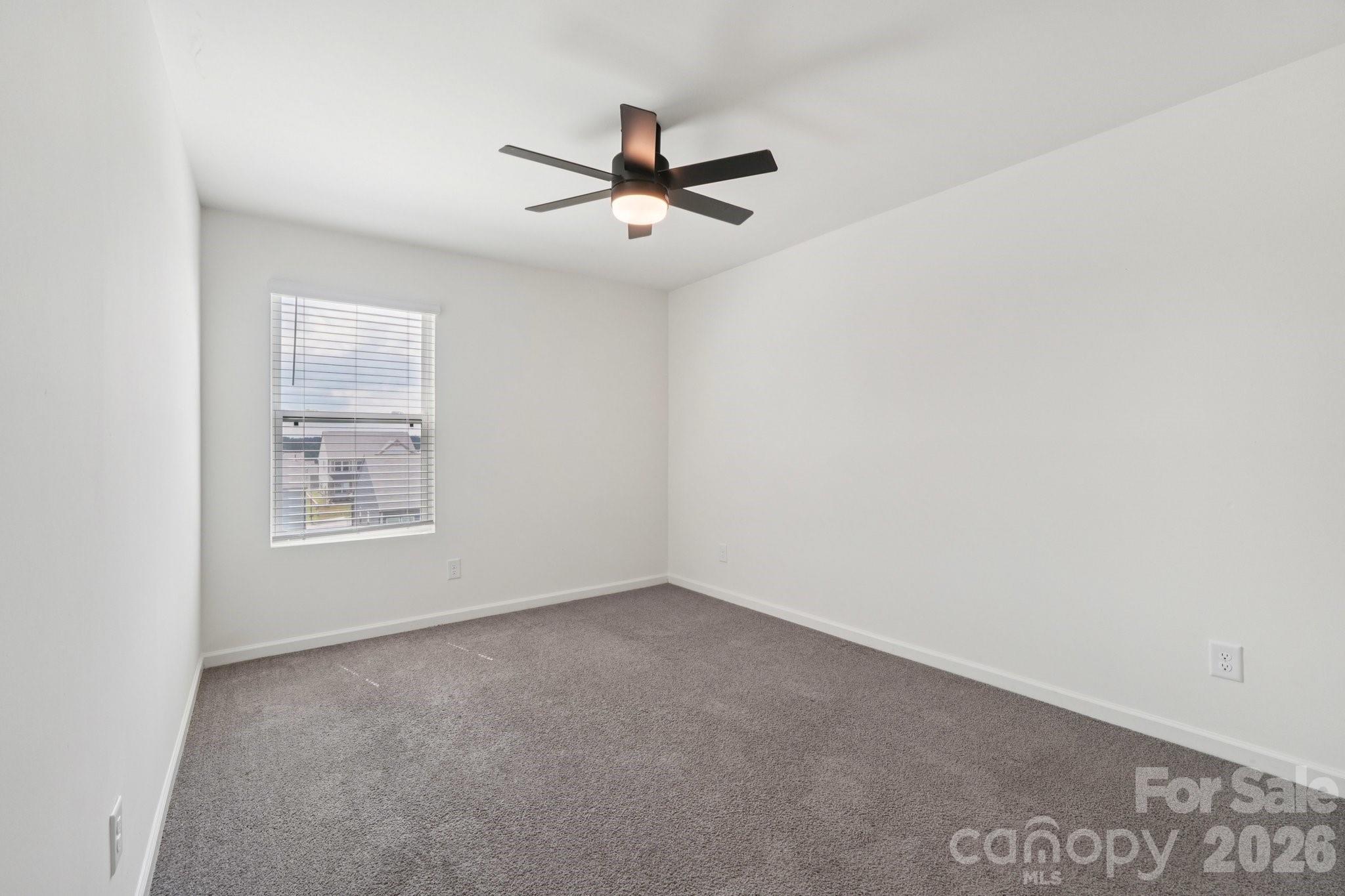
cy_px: 448
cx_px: 672
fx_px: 560
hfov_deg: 100.4
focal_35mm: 15
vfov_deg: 77.3
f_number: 8
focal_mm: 10
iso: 320
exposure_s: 1/30
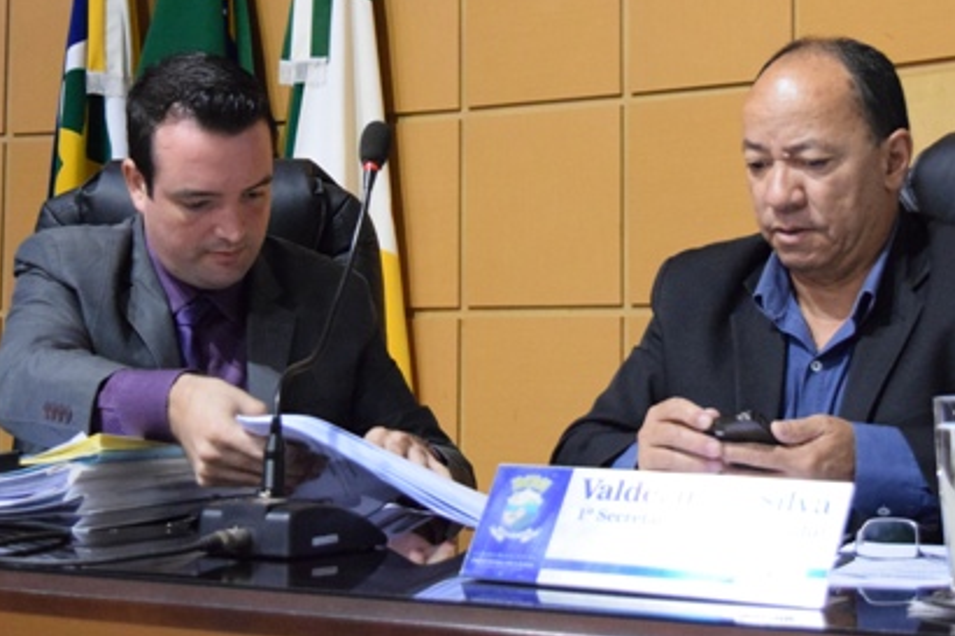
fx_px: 1989
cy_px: 150
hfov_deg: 27.0
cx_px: 498
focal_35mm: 75
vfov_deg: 18.0
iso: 6400
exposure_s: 1/80
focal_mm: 32
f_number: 4.5
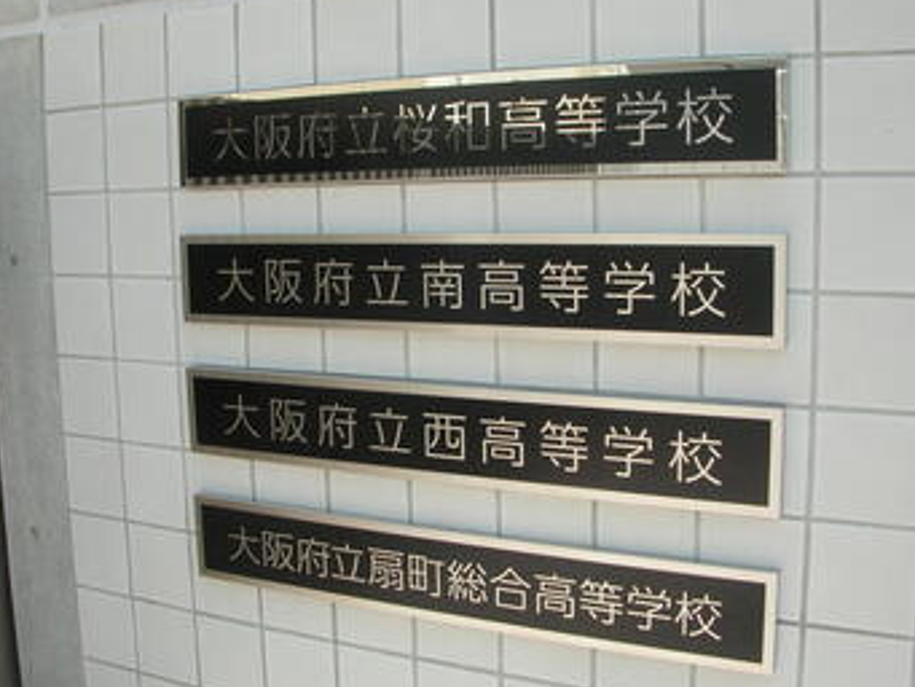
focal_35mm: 41
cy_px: 325
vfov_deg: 35.1
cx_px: 464
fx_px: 1084
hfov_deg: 45.8
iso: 50
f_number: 5.6
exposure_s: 1/146
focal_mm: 5.8
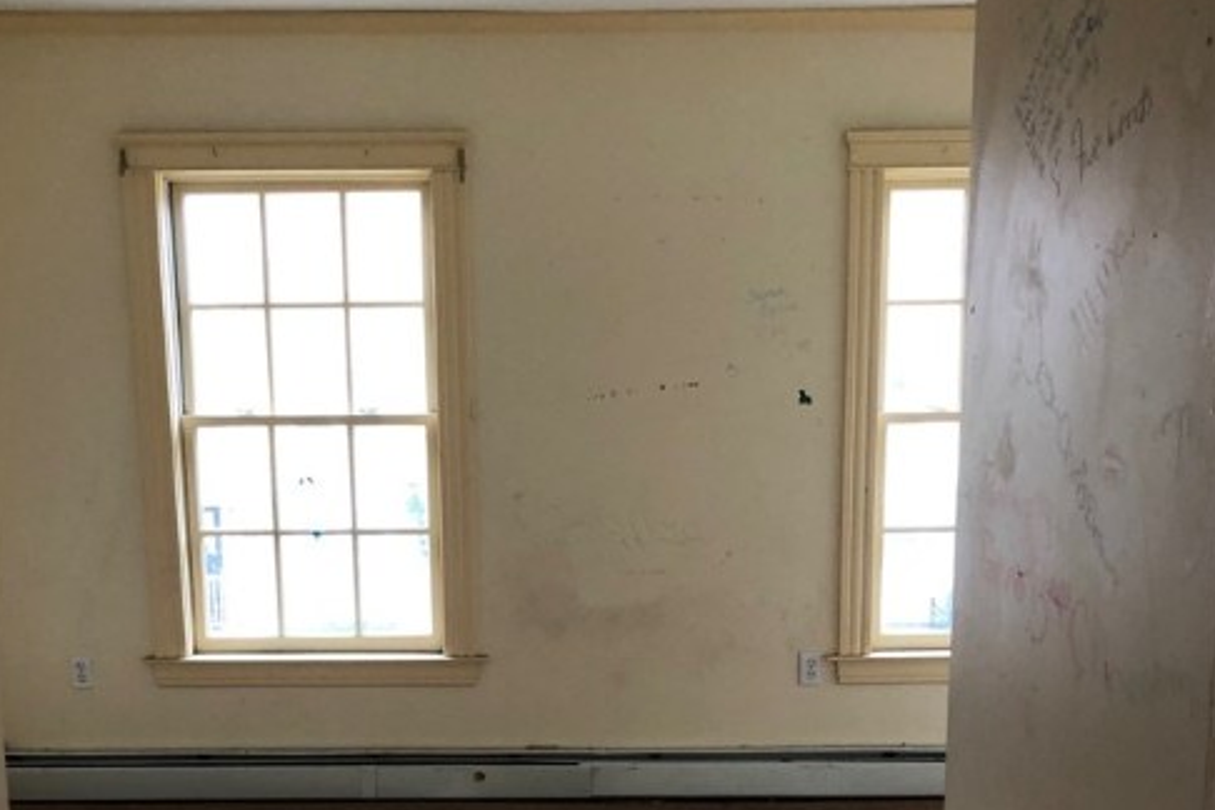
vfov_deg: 28.6
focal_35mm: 46
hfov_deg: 42.7
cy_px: 658
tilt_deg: -6.3
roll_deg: -1.6
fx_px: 1552
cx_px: 545
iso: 40
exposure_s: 1/24
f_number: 1.8
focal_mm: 3.99
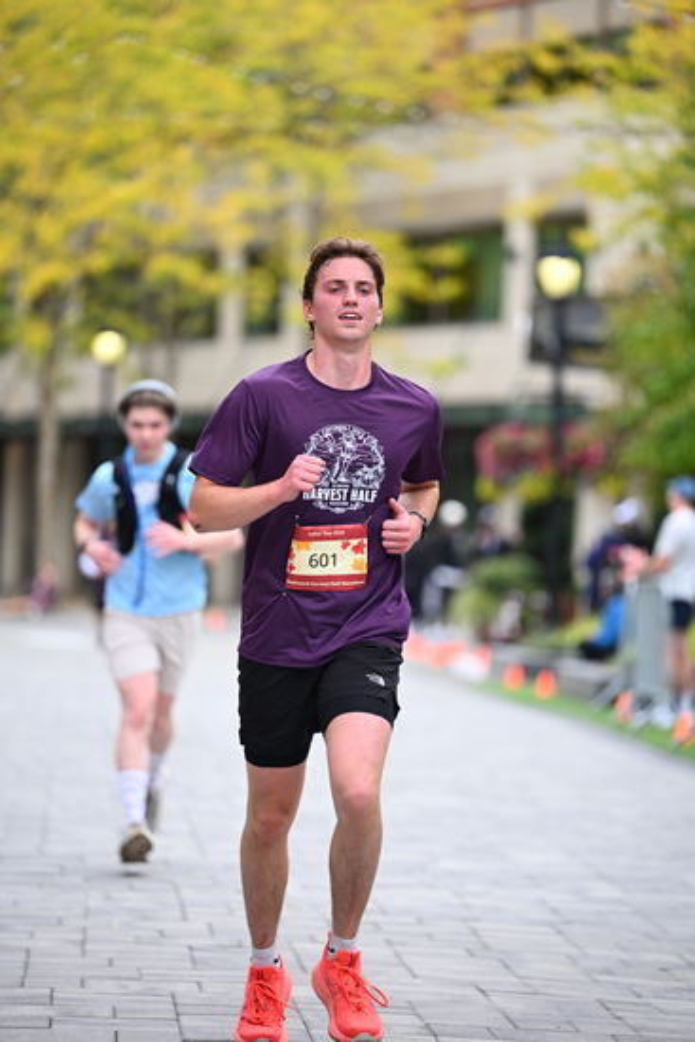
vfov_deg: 12.4
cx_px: 348
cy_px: 521
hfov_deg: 8.3
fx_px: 4775
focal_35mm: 165
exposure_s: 1/2000
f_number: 2.8
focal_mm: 165
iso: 640
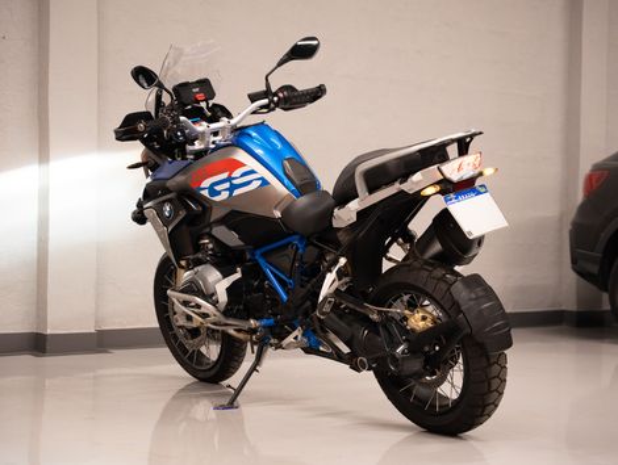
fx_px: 1240
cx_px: 309
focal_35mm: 69
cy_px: 232
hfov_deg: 28.0
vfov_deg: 21.3
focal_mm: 64.1
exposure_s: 1/100
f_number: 3.2
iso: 3200
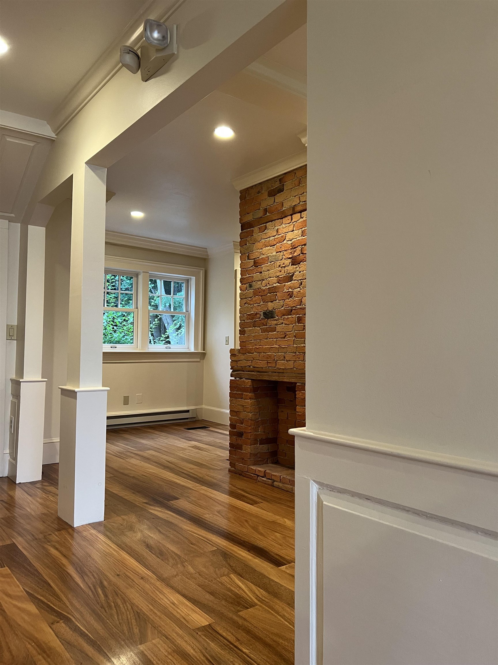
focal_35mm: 26
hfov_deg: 53.1
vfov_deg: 67.3
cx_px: 249
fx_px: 499
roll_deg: -0.3
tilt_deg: +2.4
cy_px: 332
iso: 200
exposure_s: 1/60
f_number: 1.5
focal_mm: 5.7
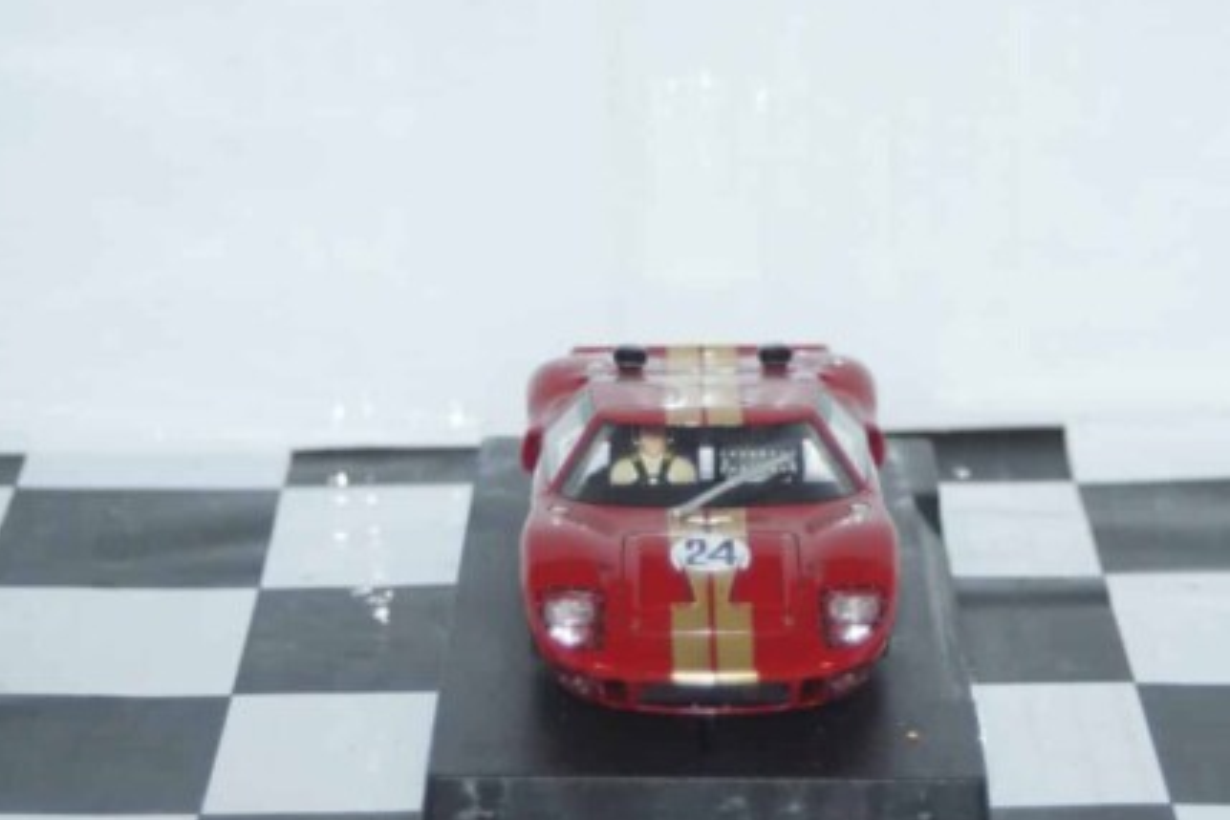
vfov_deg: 10.9
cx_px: 791
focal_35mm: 126
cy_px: 419
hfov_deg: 16.2
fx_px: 4305
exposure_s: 1/125
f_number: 5.6
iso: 640
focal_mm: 60
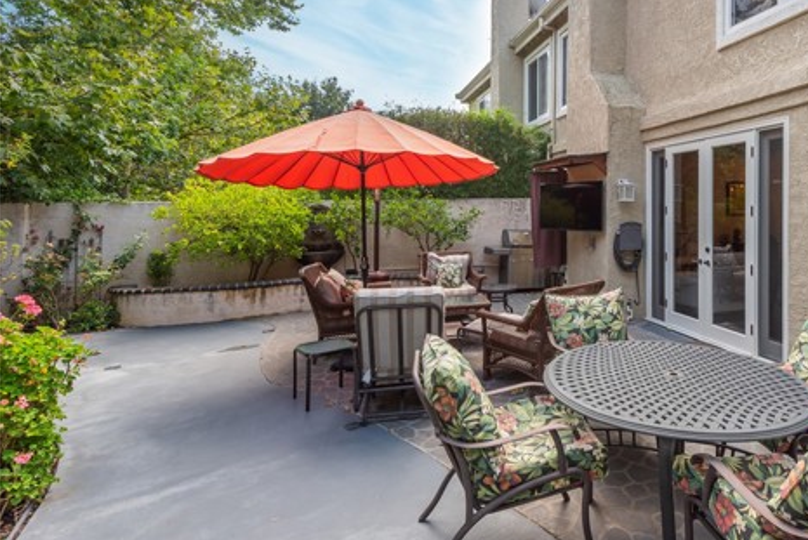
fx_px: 494
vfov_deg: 57.1
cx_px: 554
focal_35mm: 22
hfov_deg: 75.5
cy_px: 230
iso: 100
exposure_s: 1/60
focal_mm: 16
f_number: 8
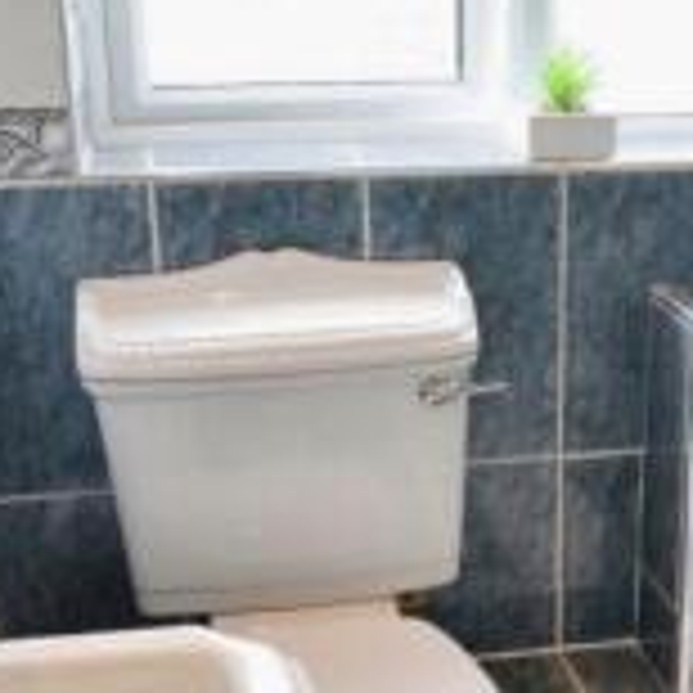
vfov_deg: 25.1
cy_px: 884
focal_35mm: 60
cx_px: 655
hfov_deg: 27.4
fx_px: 1355
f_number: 5
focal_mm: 11
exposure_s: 1/100
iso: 400
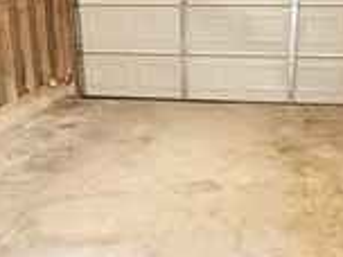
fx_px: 585
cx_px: 192
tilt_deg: -19.9
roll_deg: +1.1
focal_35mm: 59
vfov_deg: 24.8
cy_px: 158
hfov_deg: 32.7
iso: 1250
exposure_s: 1/30
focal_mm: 2.22
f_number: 2.2
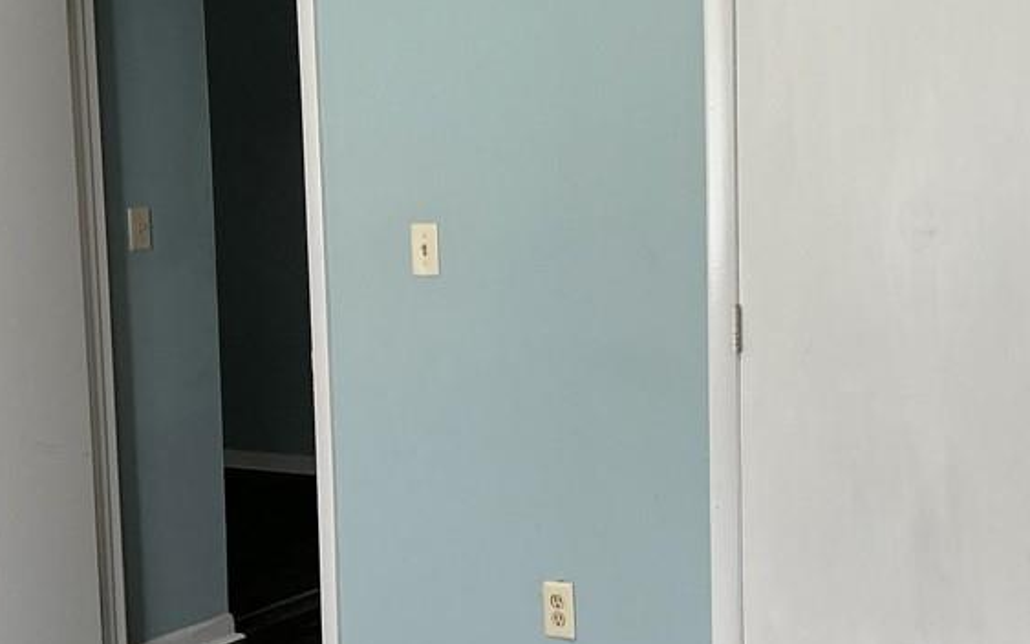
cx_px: 681
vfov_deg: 24.0
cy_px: 318
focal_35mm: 54
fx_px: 1516
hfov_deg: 37.2
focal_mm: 3
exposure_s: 1/60
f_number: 1.8
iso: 50
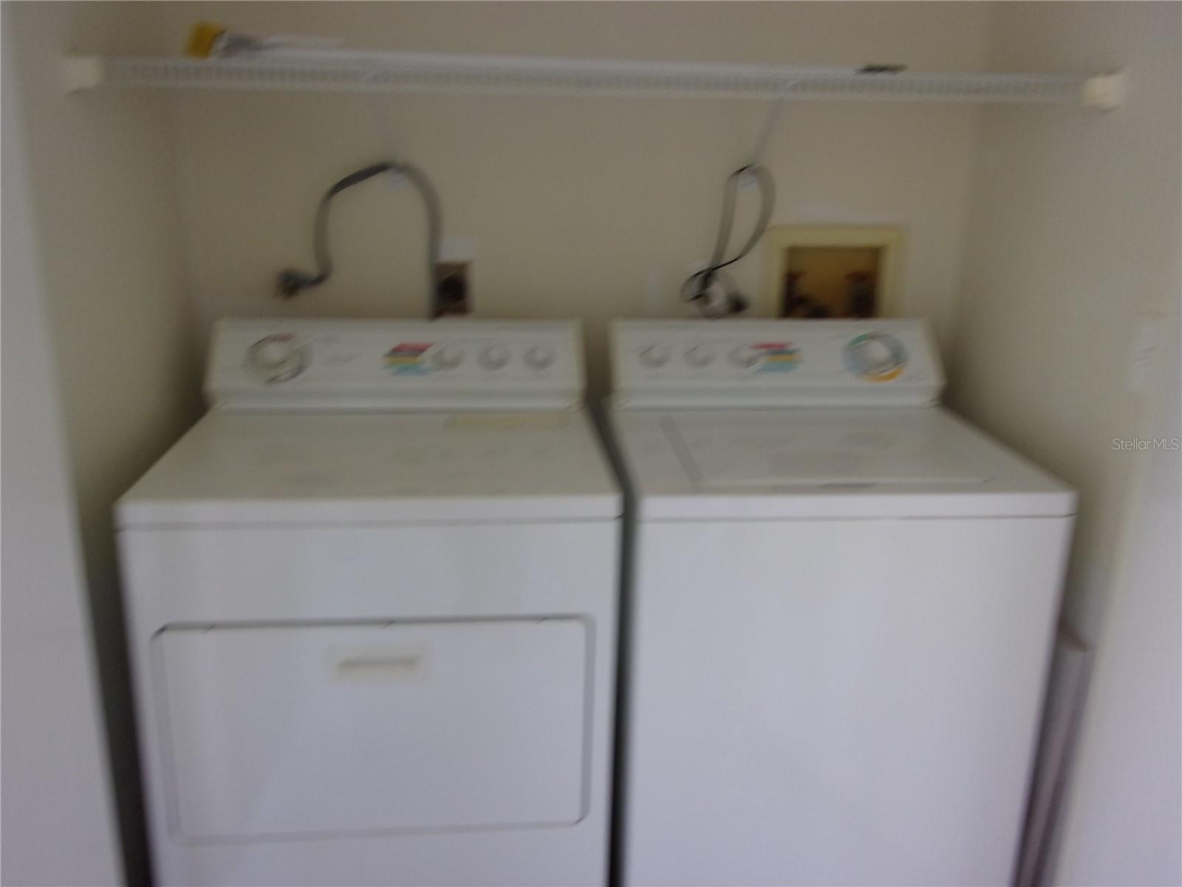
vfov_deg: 49.7
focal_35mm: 28
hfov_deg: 63.4
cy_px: 444
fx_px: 956
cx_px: 591
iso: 104
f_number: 3.9
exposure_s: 1/34
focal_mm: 5.1
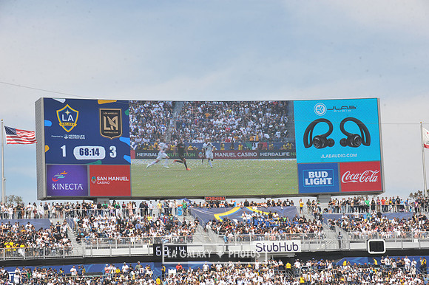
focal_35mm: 120
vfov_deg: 11.4
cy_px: 142
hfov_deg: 17.1
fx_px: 1429
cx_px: 214
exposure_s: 1/500
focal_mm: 120
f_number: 11
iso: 320
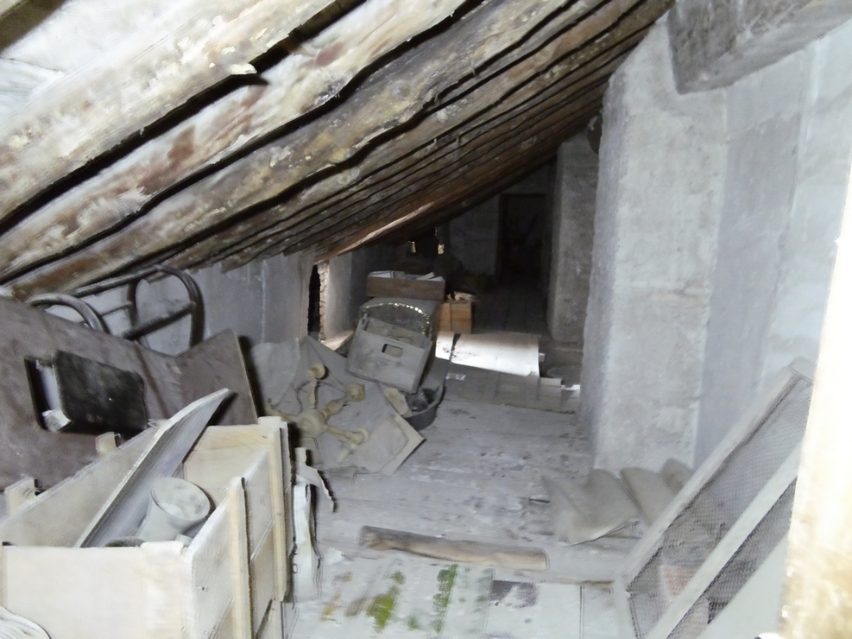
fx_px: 615
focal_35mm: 25
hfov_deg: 69.4
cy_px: 320
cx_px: 426
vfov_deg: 54.9
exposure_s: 1/20
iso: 3200
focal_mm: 4.3
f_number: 3.3
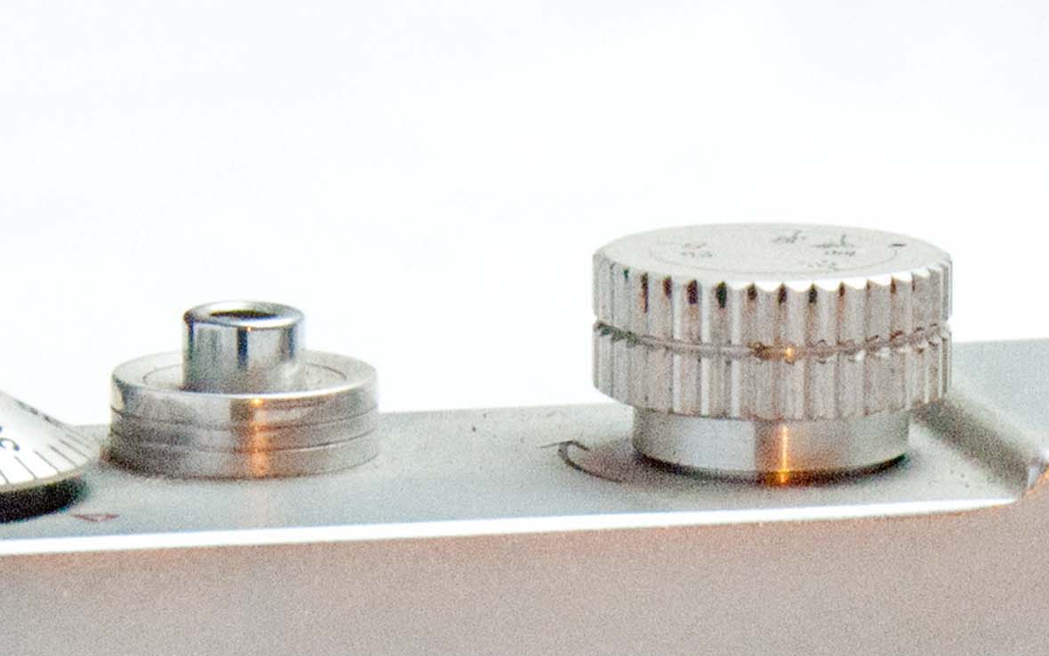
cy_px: 1065
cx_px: 913
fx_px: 10094
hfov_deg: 5.9
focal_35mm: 353
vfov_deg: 3.7
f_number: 11
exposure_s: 1/1.25
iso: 400
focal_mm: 70
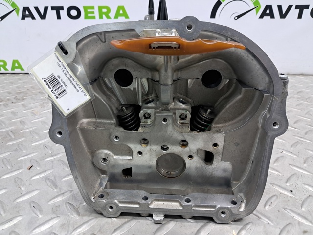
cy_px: 118
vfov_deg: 51.3
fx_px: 244
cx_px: 156
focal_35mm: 27
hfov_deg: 65.4
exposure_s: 1/50
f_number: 1.8
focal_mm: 4
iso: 160
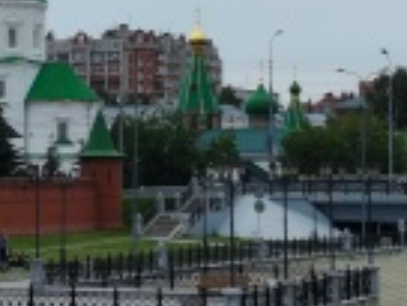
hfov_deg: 10.5
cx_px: -63
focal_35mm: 185
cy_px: 20
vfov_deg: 8.0
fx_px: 2175
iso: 100
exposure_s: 1/520
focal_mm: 5.25
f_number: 1.75
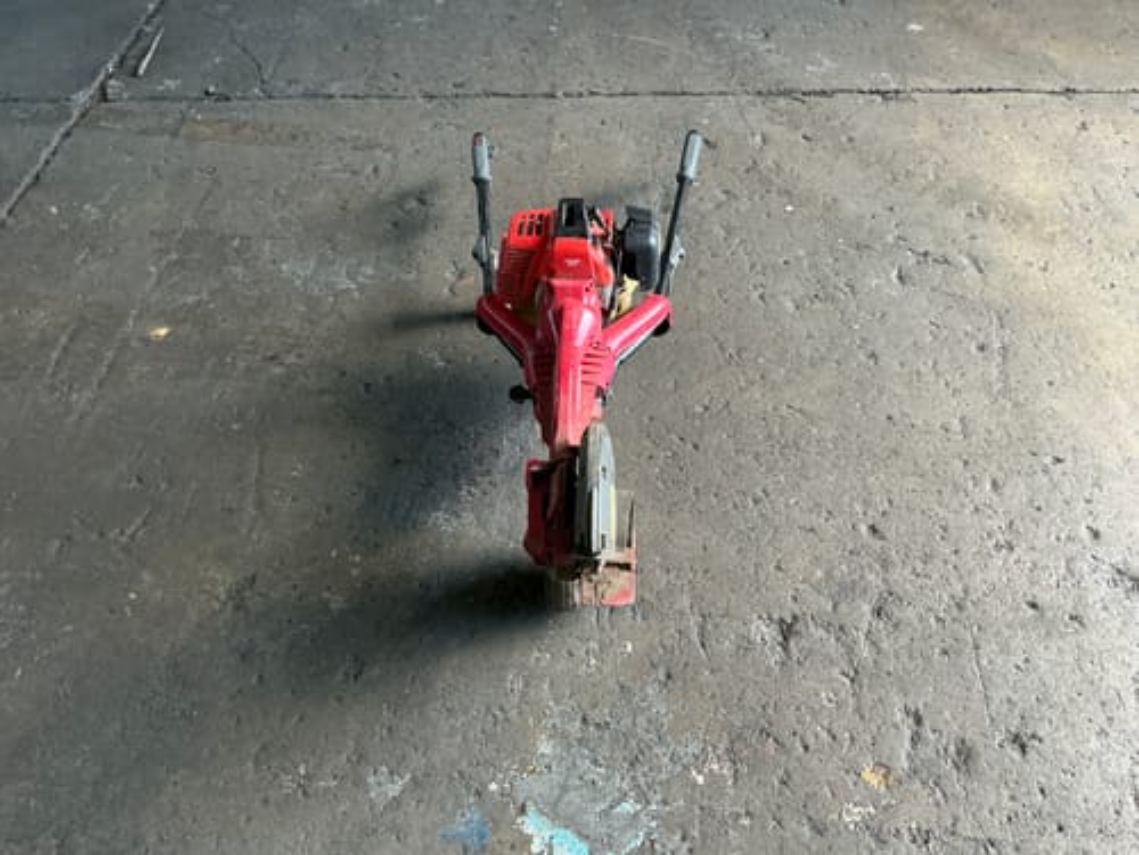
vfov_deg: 49.7
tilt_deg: -47.1
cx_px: 570
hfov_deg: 63.4
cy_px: 428
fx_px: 921
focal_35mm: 28
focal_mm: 3
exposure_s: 1/60
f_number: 1.8
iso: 100
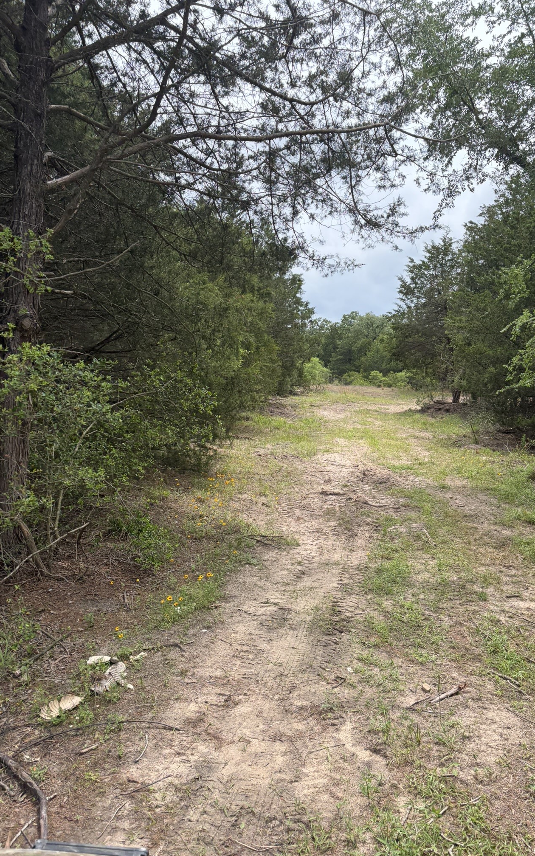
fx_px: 653
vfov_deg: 66.5
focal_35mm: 28
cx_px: 298
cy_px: 433
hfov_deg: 44.5
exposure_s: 1/2075
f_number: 1.6
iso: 64
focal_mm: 5.96
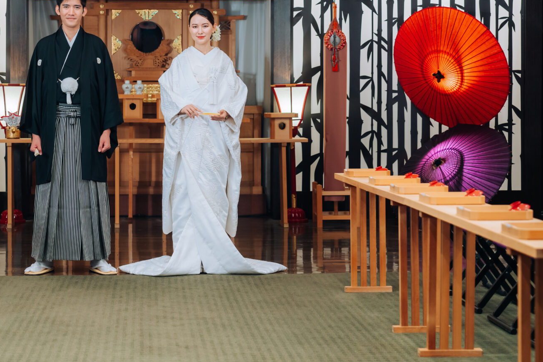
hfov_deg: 26.0
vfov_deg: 17.7
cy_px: 118
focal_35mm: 77
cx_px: 146
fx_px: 1161
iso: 400
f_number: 2.8
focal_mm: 52
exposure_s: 1/50
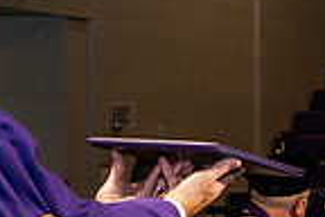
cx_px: 271
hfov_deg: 9.3
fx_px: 1995
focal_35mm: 221
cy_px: 96
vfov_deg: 6.2
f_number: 6.3
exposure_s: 1/200
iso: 1600
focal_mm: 55
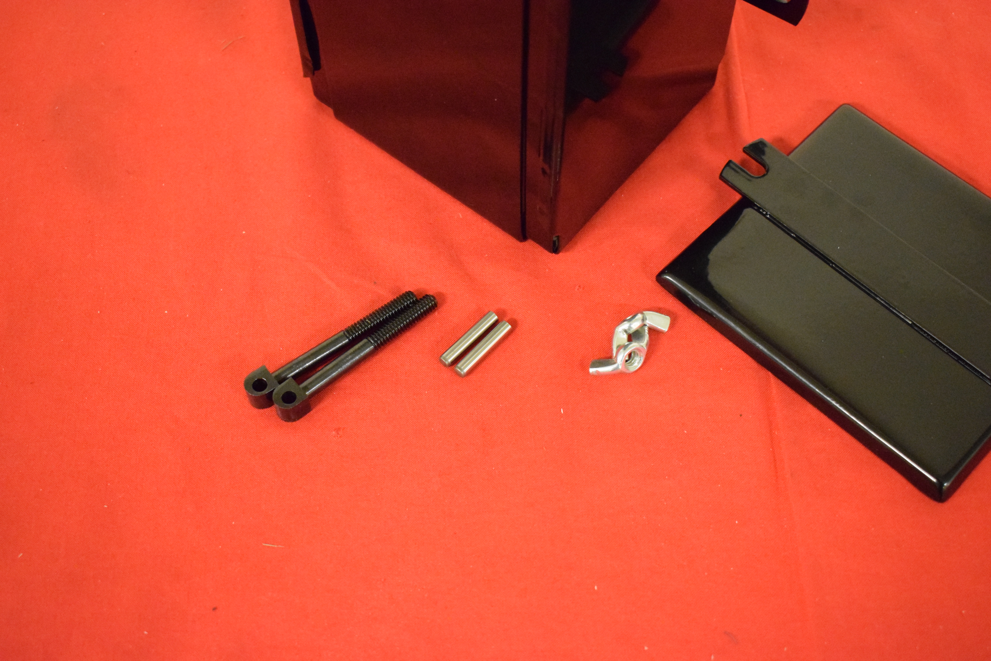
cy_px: 330
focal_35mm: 48
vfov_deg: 28.1
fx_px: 1322
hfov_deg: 41.1
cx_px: 496
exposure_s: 1/60
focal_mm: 32
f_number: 5
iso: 8000
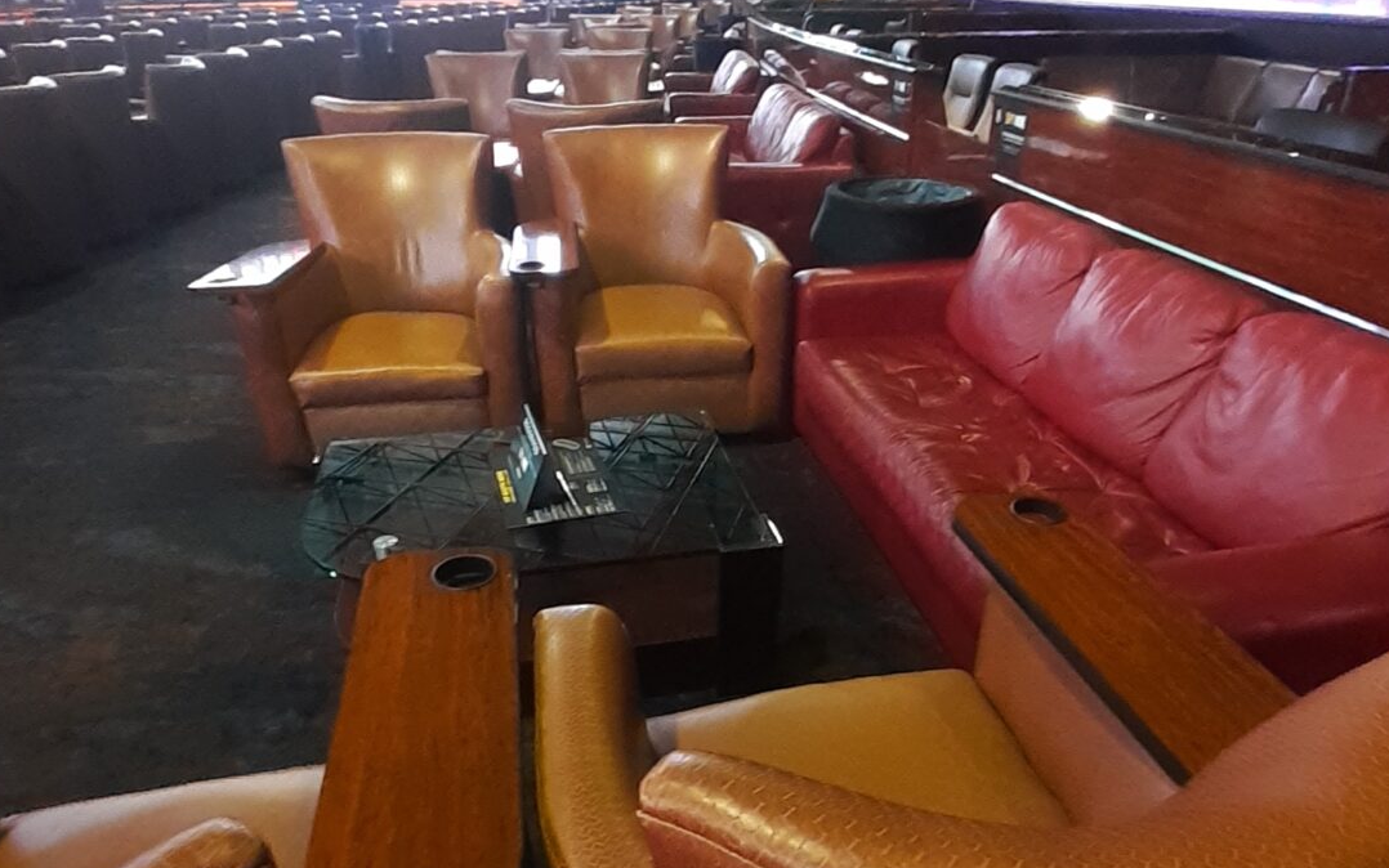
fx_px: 871
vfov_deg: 52.7
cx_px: 751
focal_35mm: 23
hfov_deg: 77.0
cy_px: 513
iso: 400
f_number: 2.2
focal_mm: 1.13
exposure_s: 1/20
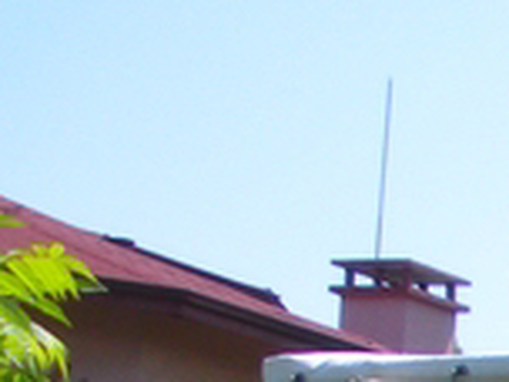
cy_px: 1066
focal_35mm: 242
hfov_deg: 7.1
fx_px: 3558
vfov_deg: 5.8
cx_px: 1651
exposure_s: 1/380
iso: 64
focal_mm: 6.3
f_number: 3.5
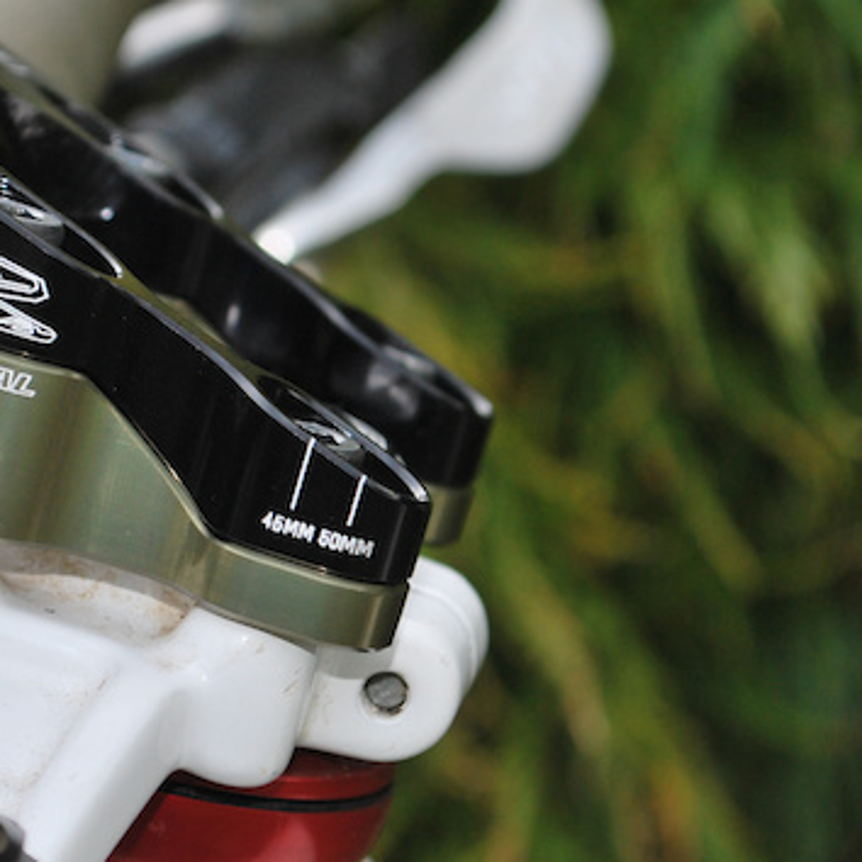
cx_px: 256
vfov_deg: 11.6
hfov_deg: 11.6
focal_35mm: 150
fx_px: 4226
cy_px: 385
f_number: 5.6
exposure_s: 1/60
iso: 200
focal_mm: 52
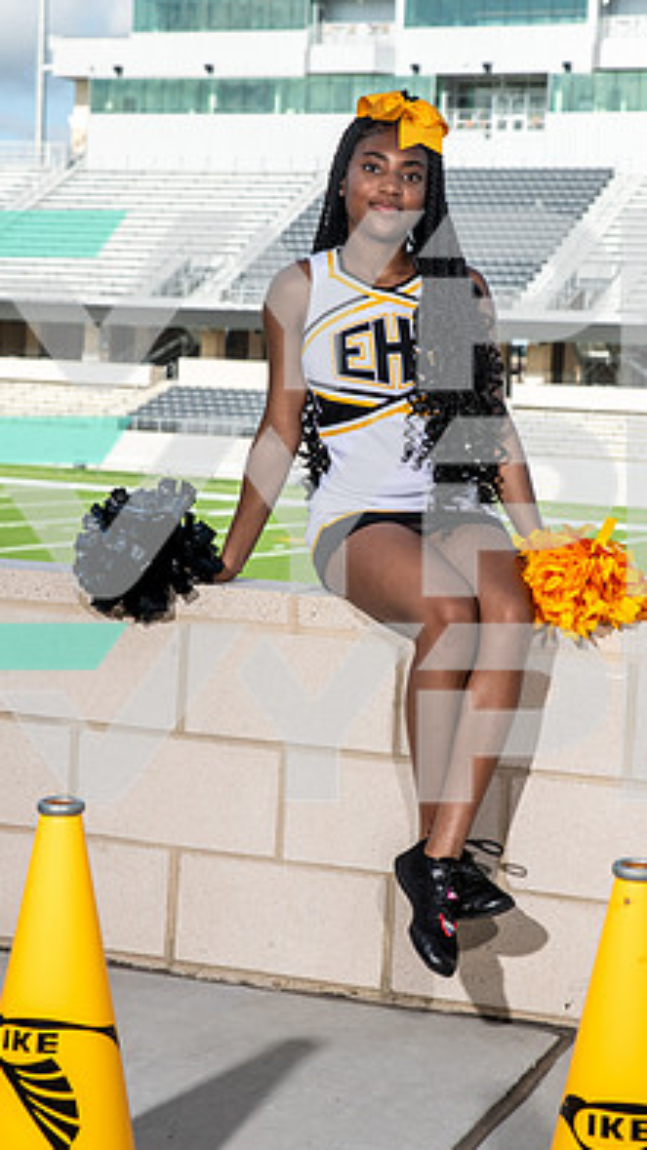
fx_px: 2379
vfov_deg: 27.2
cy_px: 509
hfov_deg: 15.5
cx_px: 389
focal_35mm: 78
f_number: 7.1
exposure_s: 1/320
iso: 100
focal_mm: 65
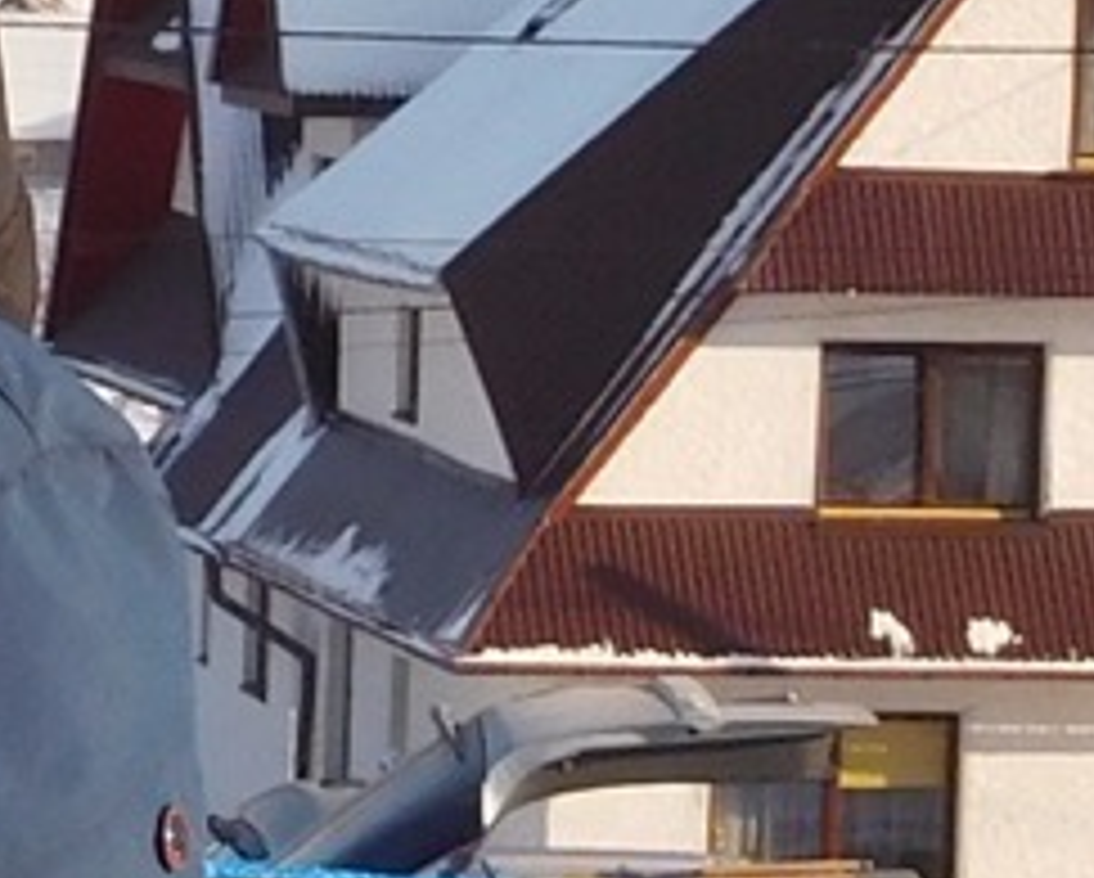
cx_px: -554
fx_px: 9109
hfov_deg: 6.8
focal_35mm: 281
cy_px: 1103
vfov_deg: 5.5
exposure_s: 1/800
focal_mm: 6.2
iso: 125
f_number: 3.8
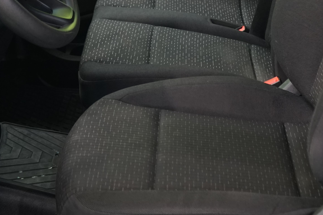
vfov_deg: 15.4
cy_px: -30
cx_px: 200
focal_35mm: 86
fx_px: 772
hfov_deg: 23.6
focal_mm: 33
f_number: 4.5
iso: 1250
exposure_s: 1/40
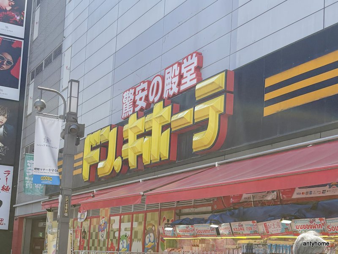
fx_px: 254
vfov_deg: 53.1
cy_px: 127
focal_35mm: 26
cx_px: 169
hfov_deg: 67.3
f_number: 1.6
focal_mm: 5.96
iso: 50
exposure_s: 1/2538
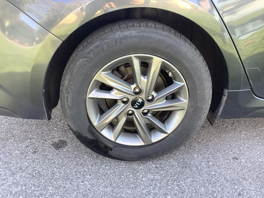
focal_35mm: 31
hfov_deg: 58.4
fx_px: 236
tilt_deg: -28.5
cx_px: 132
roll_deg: -0.7
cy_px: 99
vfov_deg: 45.4
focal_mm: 3.3
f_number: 2.4
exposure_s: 1/100
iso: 64
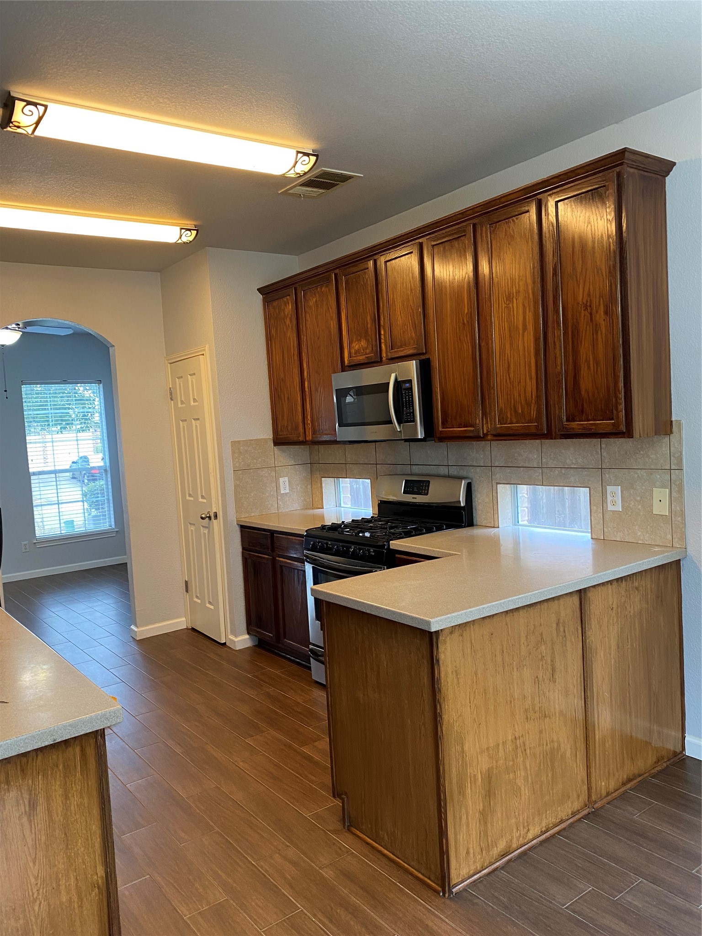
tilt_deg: -3.3
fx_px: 703
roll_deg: +3.8
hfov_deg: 53.1
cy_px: 468
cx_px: 351
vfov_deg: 67.3
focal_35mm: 26
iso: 160
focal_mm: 4.25
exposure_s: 1/60
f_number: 1.8
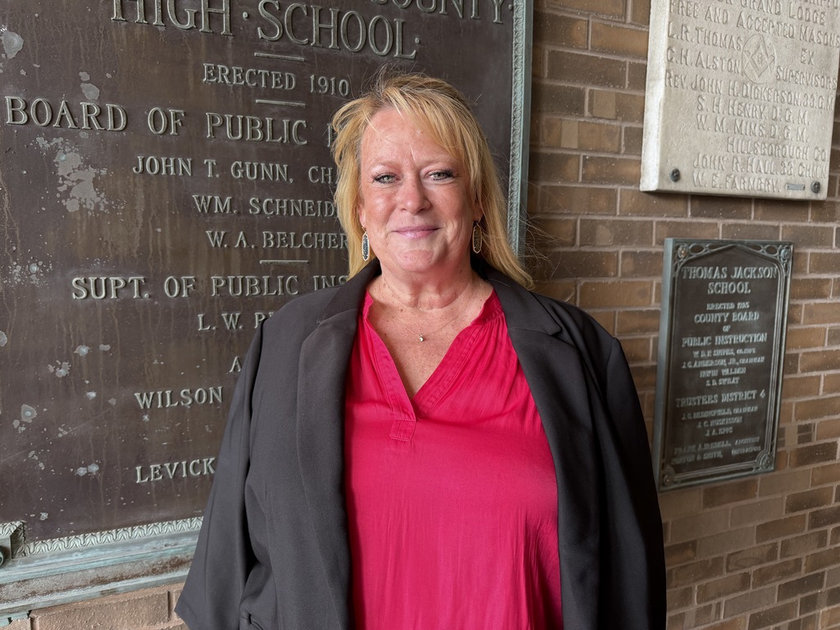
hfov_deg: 71.6
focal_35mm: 24
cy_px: 315
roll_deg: -0.7
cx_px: 420
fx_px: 582
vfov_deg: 56.8
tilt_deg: -6.3
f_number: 1.78
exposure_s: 1/121
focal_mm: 6.76
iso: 125
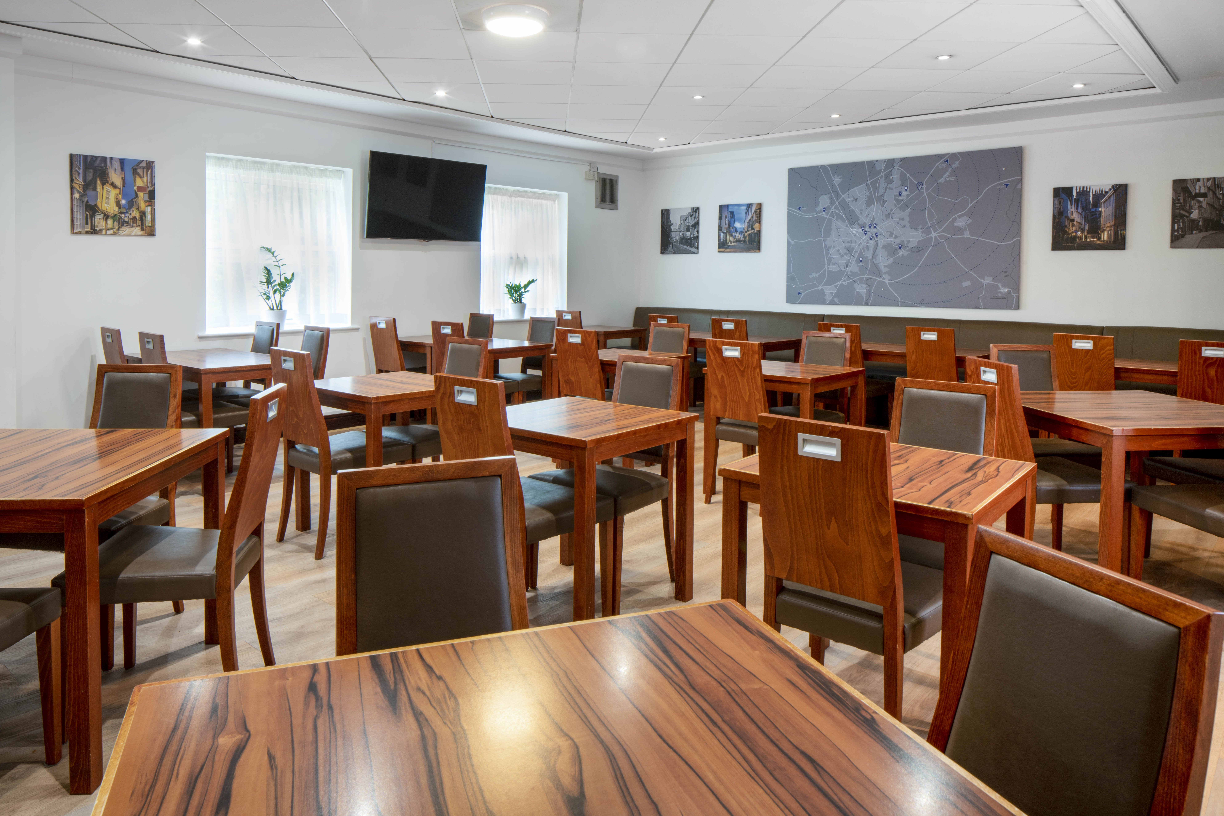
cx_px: 612
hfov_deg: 73.7
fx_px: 816
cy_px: 408
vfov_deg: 53.1
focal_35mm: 24
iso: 125
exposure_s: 2
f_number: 22
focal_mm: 24
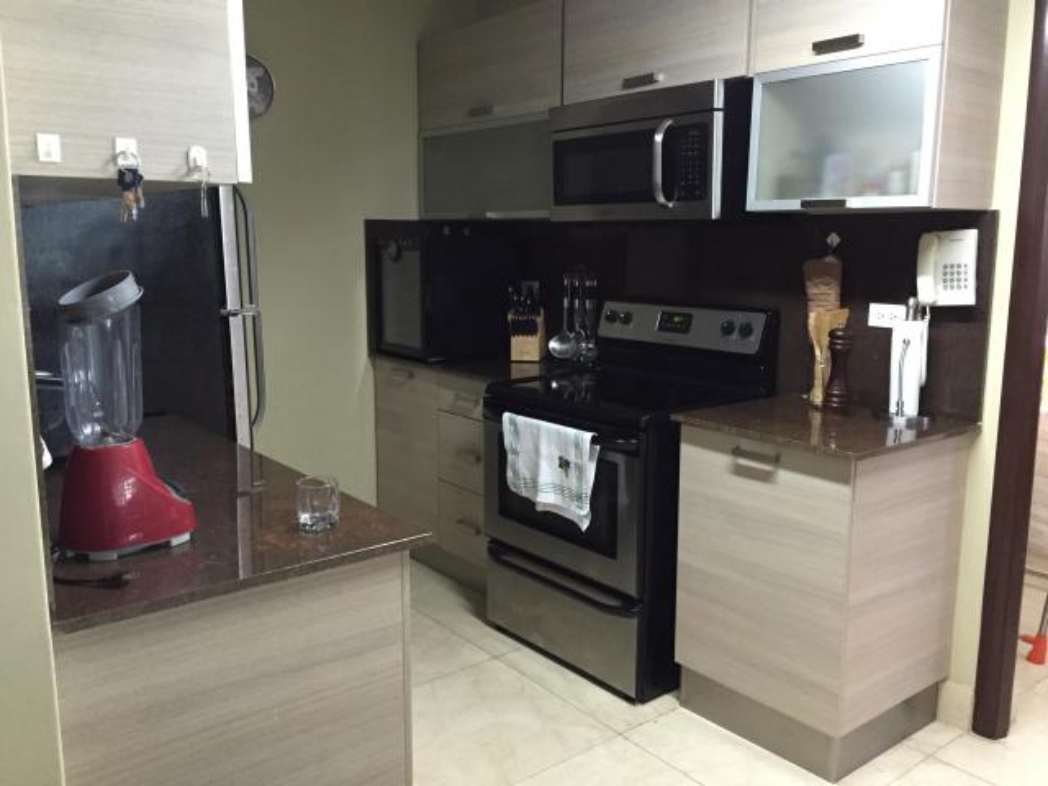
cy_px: 393
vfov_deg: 48.2
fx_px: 878
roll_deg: -0.2
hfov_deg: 61.7
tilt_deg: -9.5
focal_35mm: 29
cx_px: 524
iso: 250
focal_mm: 4.15
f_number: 2.2
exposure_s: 1/15
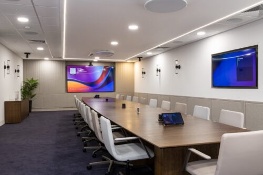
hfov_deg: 60.3
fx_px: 226
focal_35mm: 31
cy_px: 88
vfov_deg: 42.3
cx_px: 132
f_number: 9
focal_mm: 31
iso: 100
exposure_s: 1/3
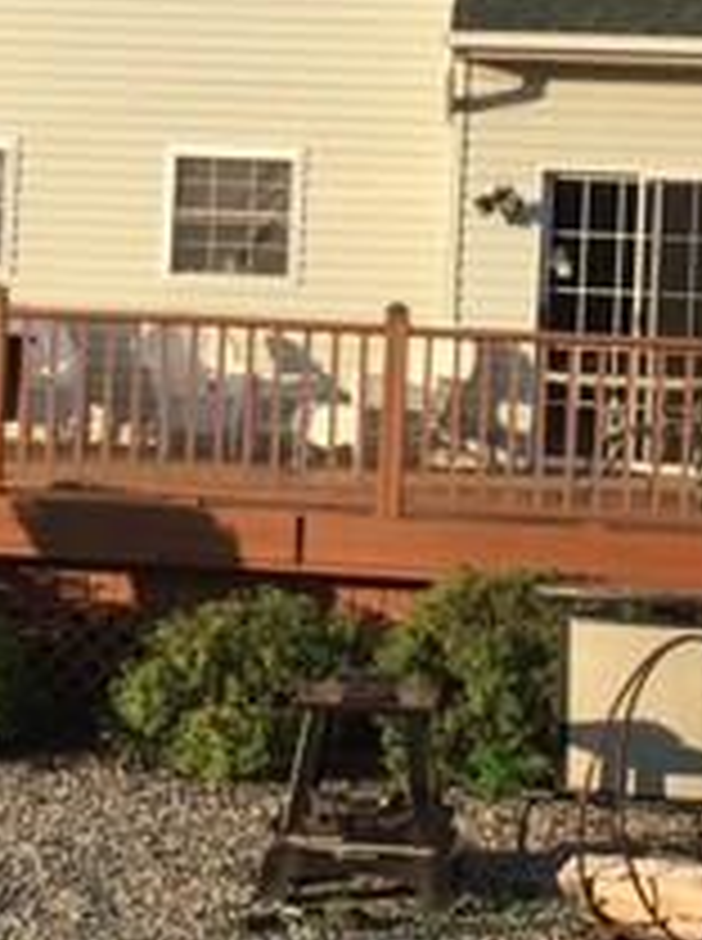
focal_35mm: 89
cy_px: 301
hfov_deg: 16.5
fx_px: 2414
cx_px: 342
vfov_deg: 21.9
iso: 25
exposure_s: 1/1012
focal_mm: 4.15
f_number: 2.2
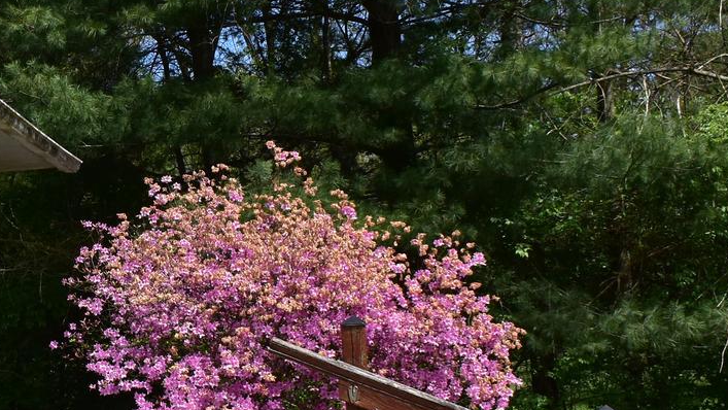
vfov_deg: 13.3
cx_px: 18
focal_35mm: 91
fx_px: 1757
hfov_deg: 22.6
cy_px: 244
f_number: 11
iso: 360
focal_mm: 20
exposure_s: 1/500
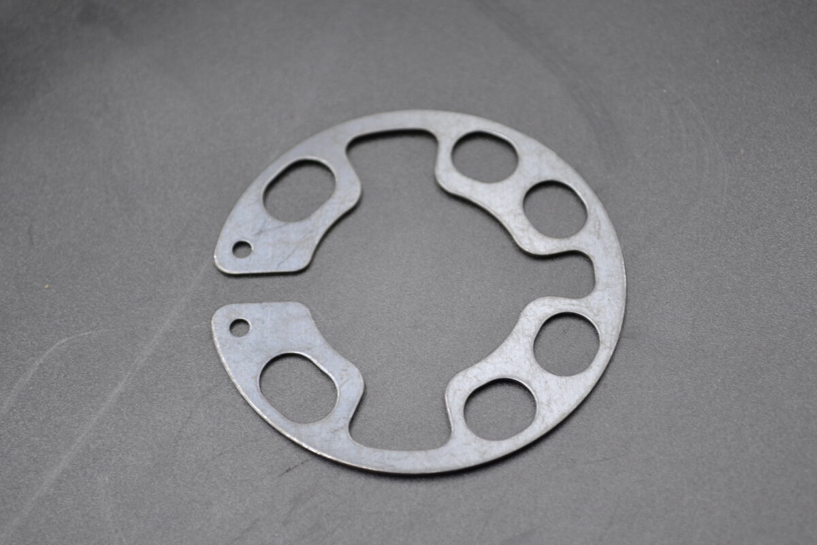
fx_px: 1634
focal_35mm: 72
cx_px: 408
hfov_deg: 28.1
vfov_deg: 18.9
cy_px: 272
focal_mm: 48
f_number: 5.6
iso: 400
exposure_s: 1/40
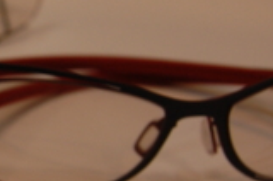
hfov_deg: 17.7
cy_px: 128
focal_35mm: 108
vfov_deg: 12.6
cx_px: -90
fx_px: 817
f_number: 5
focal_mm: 18
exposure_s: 1/100
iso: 400
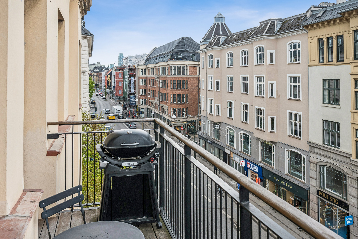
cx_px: 179
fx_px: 293
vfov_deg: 44.3
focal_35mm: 30
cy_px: 120
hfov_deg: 62.8
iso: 400
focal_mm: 29.5
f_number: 6.3
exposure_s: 1/500
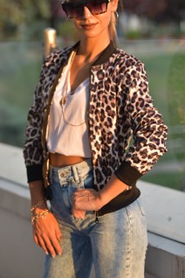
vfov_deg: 27.6
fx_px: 563
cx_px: 71
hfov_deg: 18.6
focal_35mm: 73
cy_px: 98
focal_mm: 50
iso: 160
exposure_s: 1/800
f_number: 2
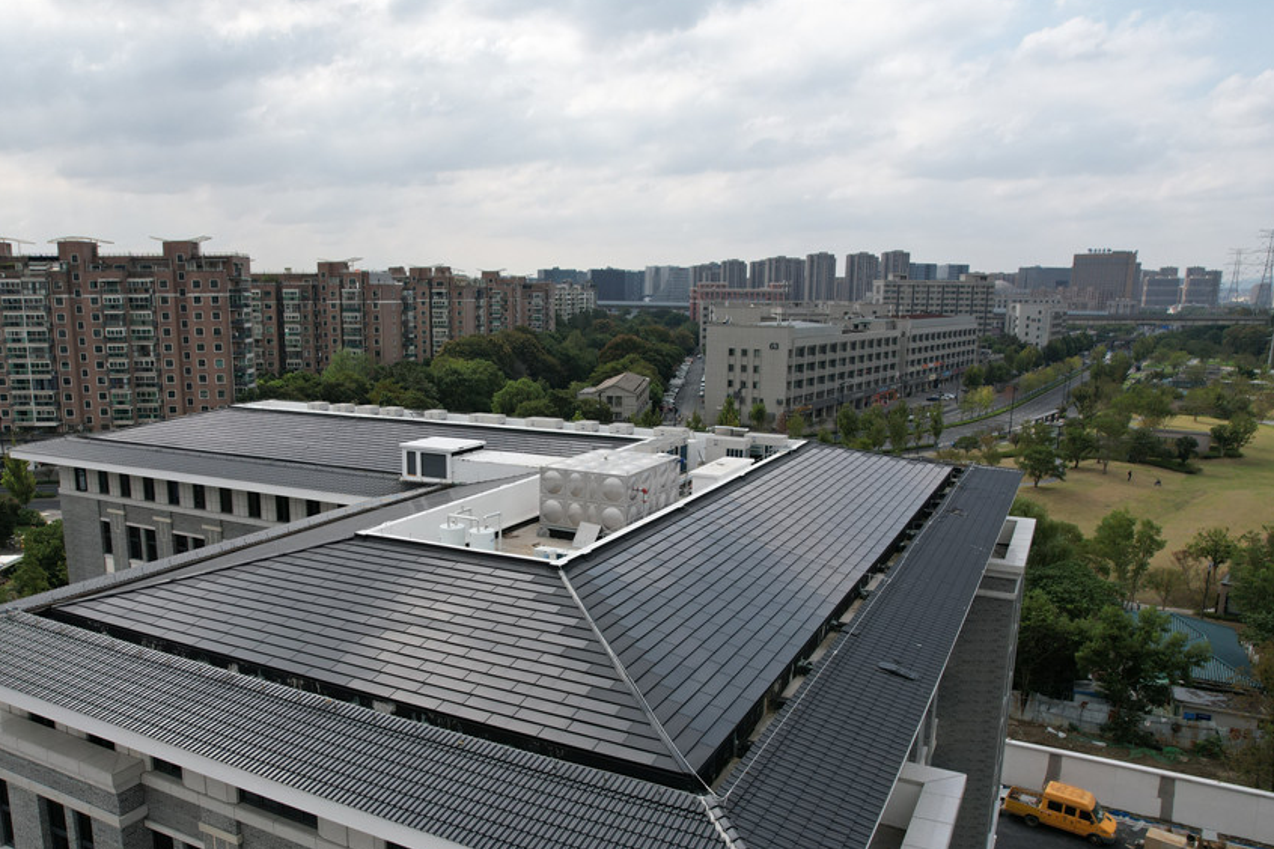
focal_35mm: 26
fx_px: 920
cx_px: 554
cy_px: 492
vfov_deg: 49.4
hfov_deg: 69.1
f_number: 2.8
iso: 120
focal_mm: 8.38
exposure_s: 1/2500
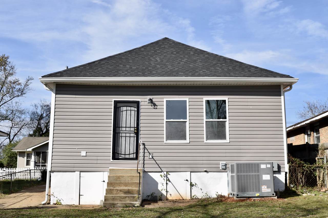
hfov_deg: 41.1
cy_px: 109
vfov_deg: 28.1
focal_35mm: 48
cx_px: 164
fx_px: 437
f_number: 9
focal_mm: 32
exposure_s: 1/200
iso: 100
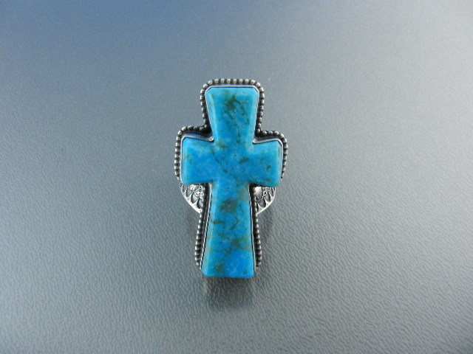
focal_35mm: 34
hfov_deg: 54.0
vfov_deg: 41.8
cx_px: 236
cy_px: 177
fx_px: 465
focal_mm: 6.2
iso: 400
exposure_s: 1/24.5
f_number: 3.6
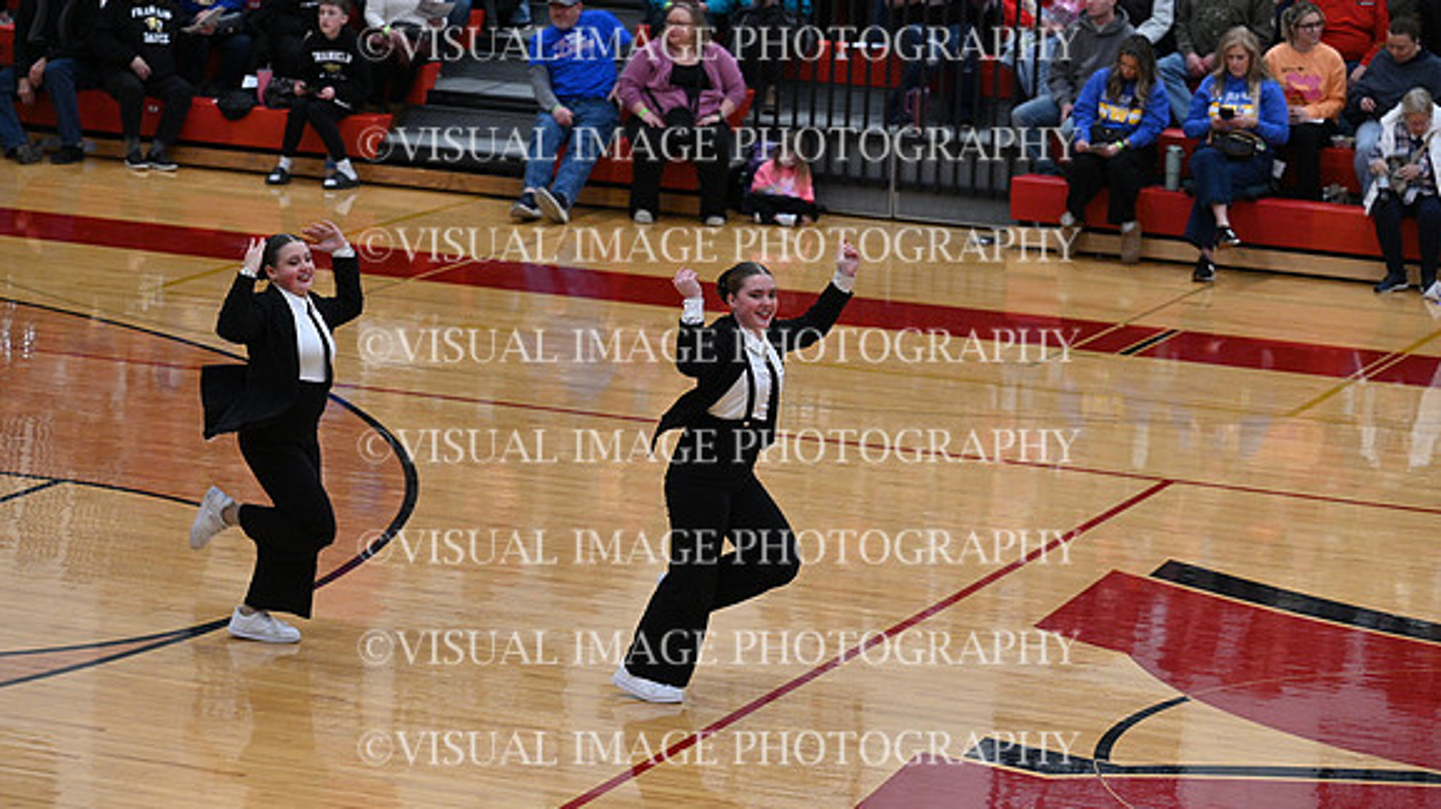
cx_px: 719
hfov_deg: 15.7
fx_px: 5233
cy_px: 396
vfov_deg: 8.8
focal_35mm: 137
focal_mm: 130
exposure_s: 1/400
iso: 4000
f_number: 4
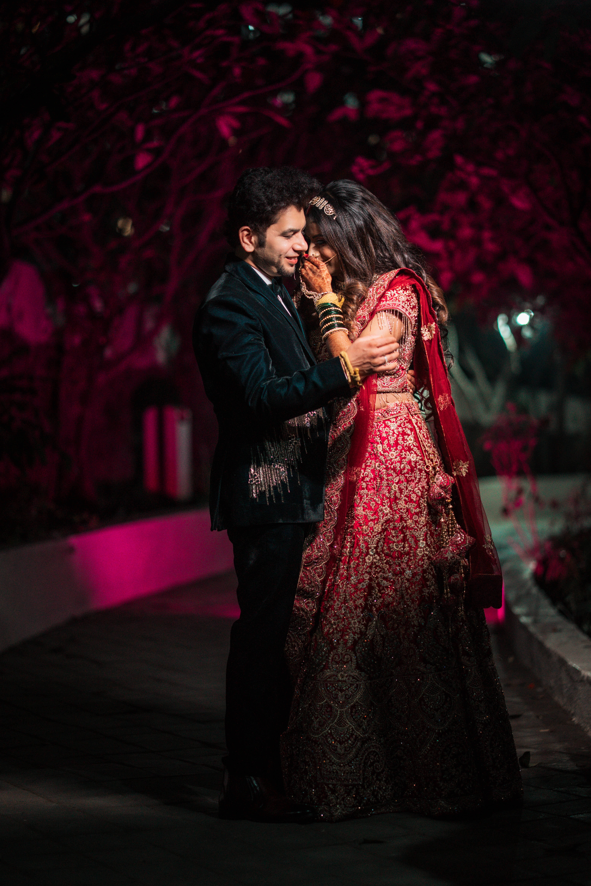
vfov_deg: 23.6
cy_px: 442
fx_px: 2118
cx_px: 296
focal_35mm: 86
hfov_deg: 15.9
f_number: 1.8
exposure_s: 1/400
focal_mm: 85
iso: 2000
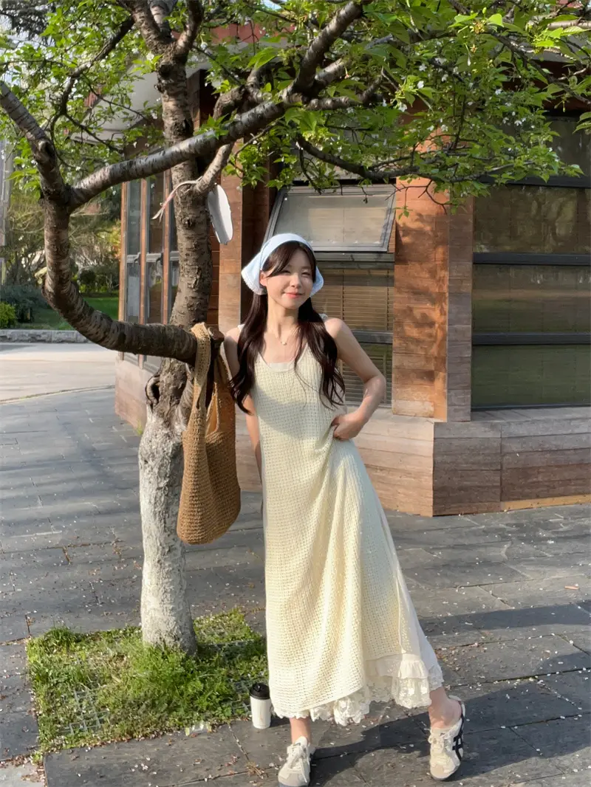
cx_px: 296
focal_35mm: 30
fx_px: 683
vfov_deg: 60.0
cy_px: 394
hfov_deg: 46.8
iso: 25
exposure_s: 1/220
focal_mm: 2.71
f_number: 2.2
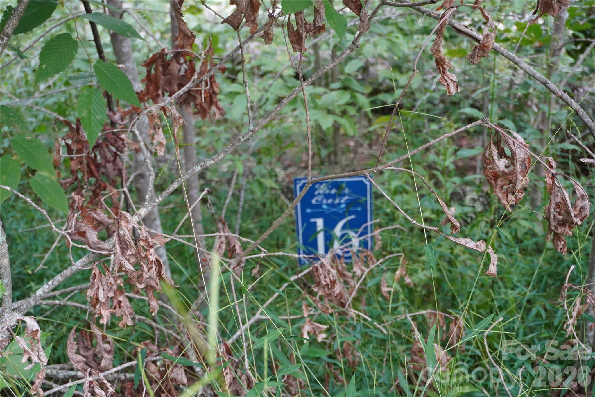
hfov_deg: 35.1
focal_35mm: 57
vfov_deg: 23.8
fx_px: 942
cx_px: 298
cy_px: 198
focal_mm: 38
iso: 1250
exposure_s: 1/160
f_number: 5.6
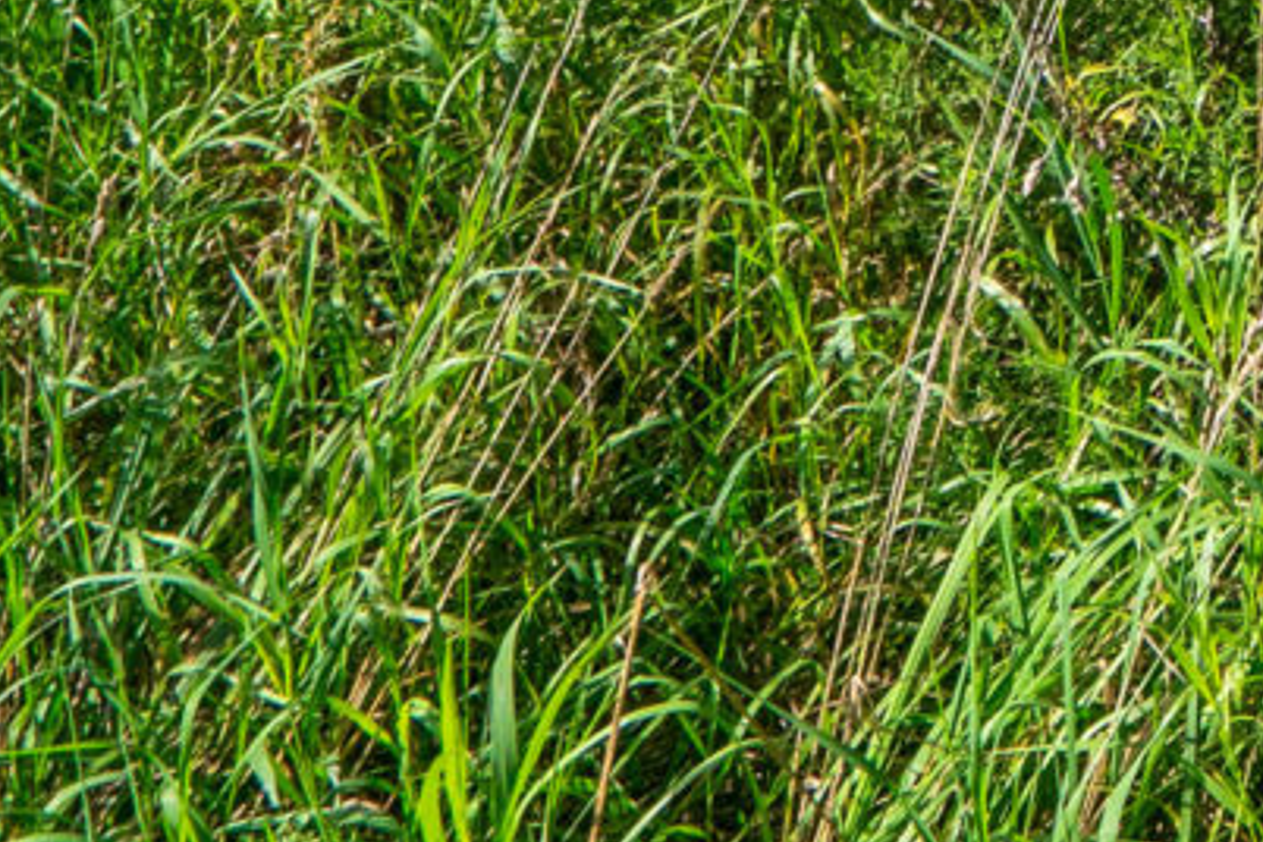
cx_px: 2828
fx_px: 3578
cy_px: -1472
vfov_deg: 10.5
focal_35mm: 102
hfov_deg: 14.7
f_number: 8
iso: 640
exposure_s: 1/800
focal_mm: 16
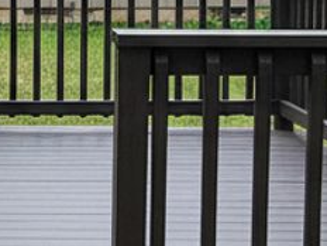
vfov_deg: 12.4
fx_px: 1124
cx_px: -117
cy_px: 25
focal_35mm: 119
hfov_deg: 15.6
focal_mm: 6.4
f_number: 1.8
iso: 1388
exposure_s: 1/685
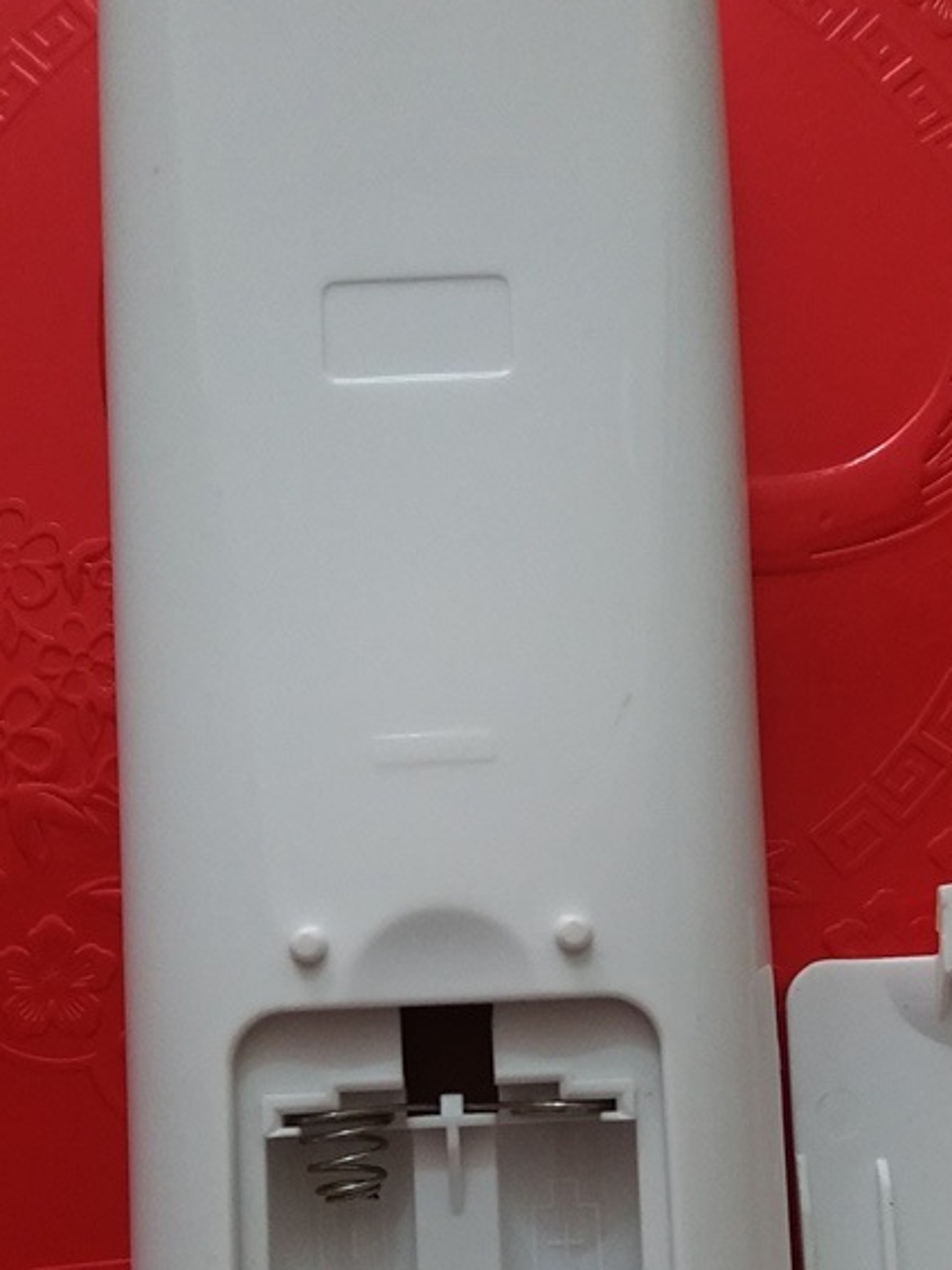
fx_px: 1797
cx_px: 549
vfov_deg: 38.0
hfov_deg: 29.6
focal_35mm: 49
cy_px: 946
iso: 125
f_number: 1.9
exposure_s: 1/11
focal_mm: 3.7
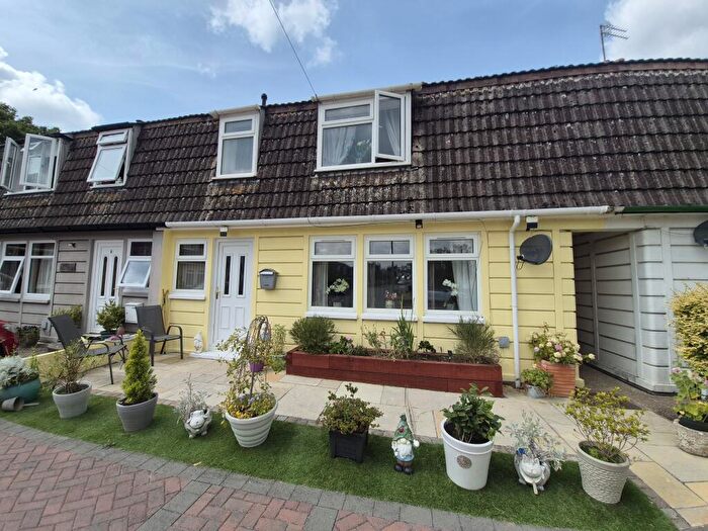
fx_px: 266
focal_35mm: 13
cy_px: 266
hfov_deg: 106.2
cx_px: 354
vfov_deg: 89.9
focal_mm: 1.74
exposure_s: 1/2012
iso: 50
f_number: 2.2
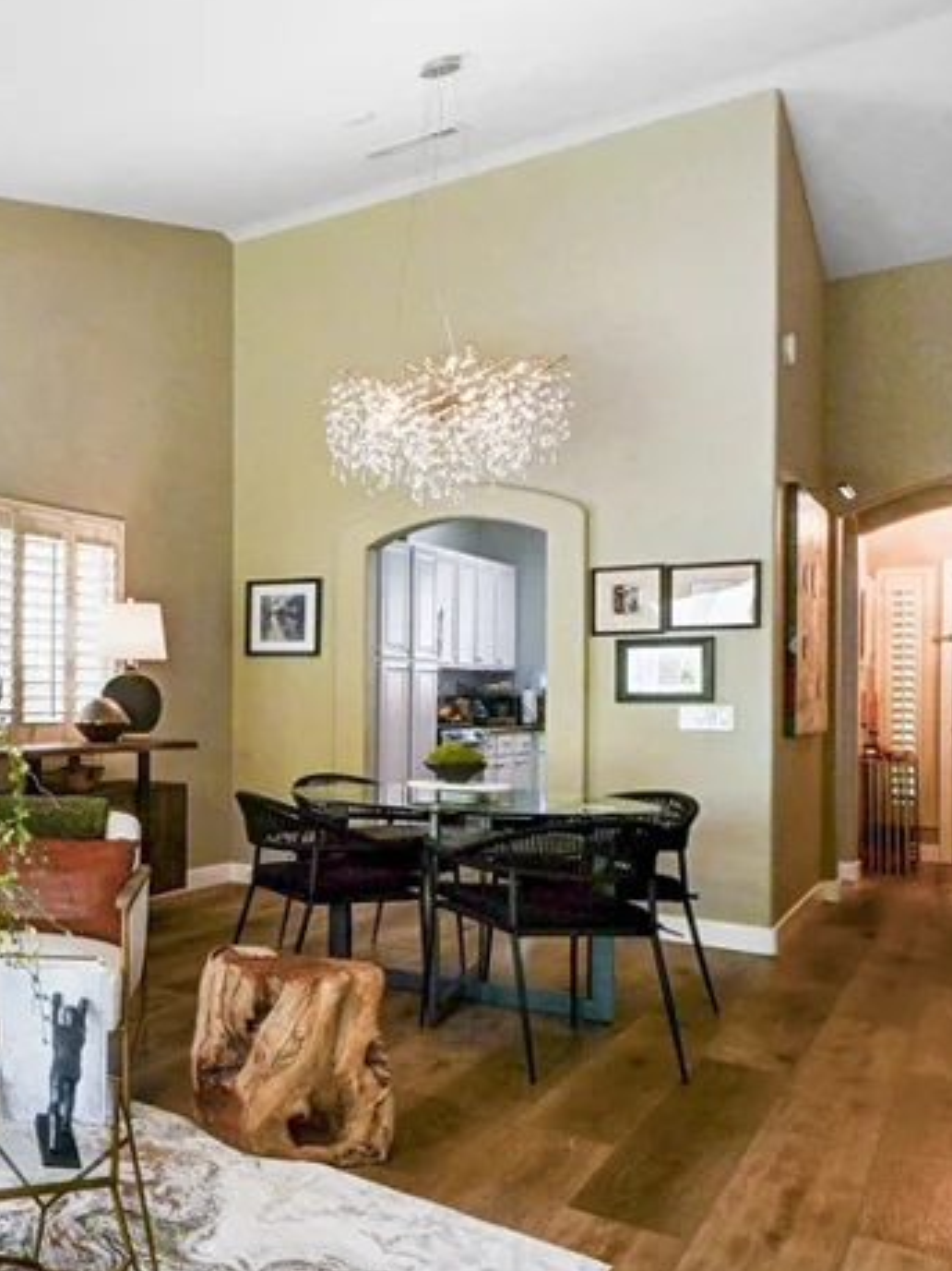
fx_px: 1101
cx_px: -161
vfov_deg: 59.9
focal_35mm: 30
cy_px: 677
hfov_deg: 37.0
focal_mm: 14
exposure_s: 1/40
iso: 800
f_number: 10
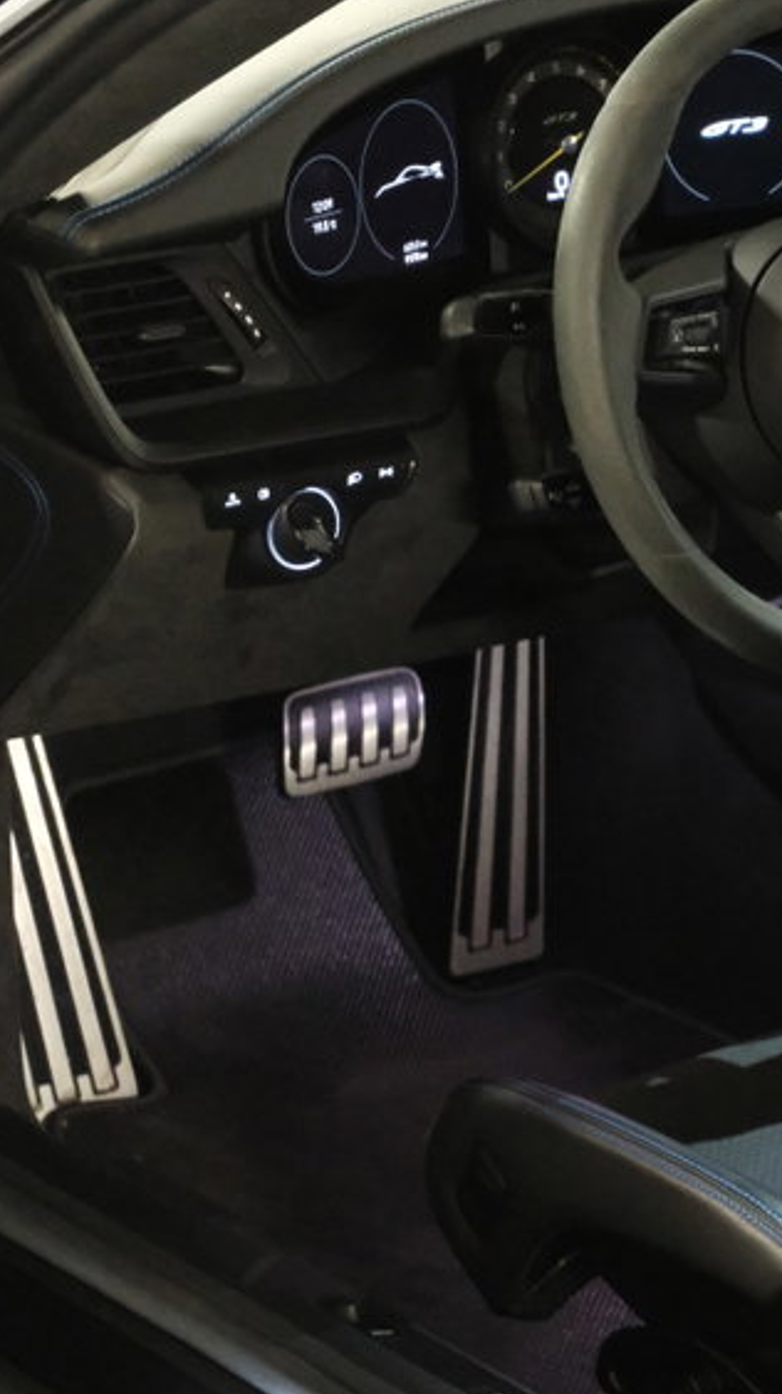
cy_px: 692
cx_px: 1057
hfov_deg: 8.3
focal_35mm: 143
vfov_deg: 15.0
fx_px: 5280
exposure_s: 1/30
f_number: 4.8
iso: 12800
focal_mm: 50
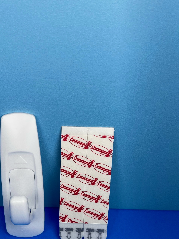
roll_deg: -2.1
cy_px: 166
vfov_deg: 44.9
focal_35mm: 41
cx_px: 61
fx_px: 283
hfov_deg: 34.8
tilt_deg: -44.5
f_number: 1.5
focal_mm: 5.7
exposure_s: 1/518
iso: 50
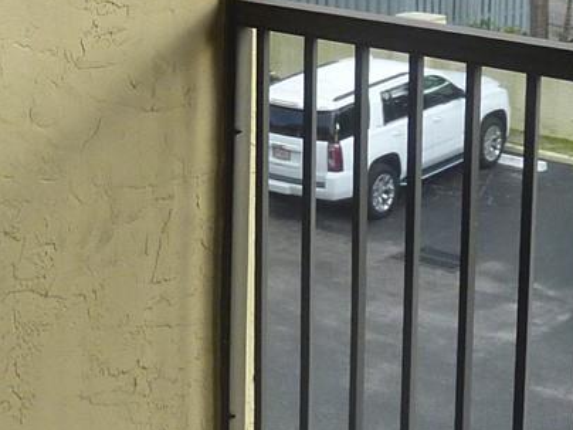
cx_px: -24
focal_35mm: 99
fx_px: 1639
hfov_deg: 19.2
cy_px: 38
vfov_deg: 14.8
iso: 160
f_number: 3.3
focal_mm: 4.1
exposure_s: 1/160
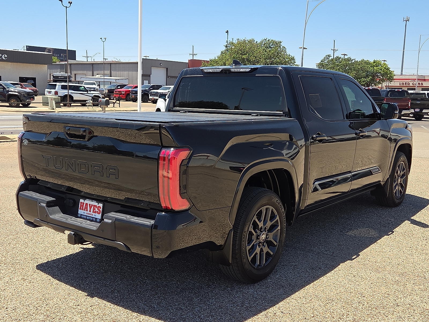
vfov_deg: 36.8
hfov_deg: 47.9
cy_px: 161
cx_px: 214
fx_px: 483
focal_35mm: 39
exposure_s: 1/3333
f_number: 1.8
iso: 76
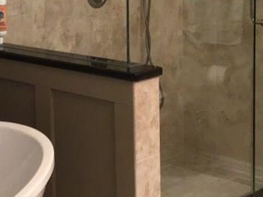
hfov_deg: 20.8
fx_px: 699
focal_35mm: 92
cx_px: 16
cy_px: 8
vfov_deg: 15.8
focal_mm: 3.3
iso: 200
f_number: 2.4
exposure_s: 1/24
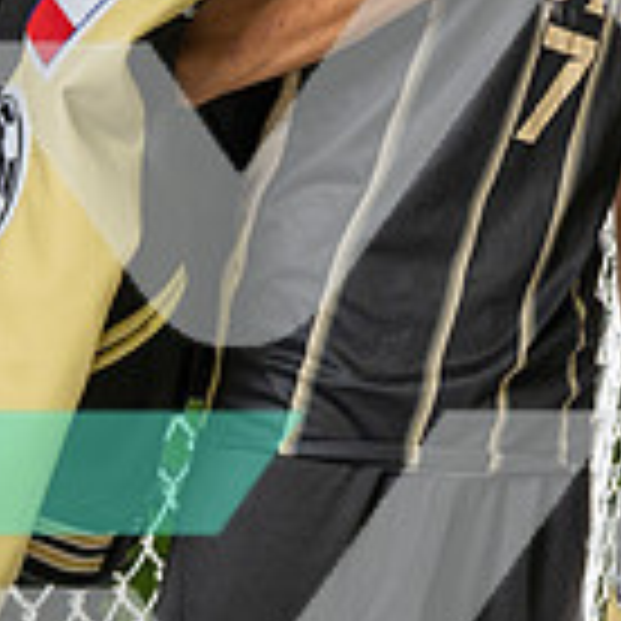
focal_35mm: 114
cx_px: 994
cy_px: 106
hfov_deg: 14.1
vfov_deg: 15.2
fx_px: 2314
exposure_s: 1/250
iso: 800
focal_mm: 32
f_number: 5.6
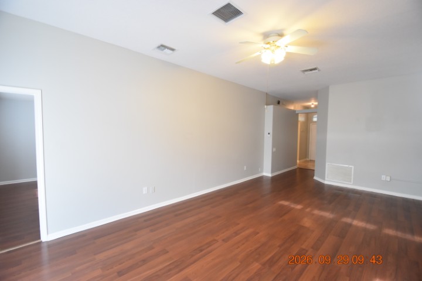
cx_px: 211
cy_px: 140
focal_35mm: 15
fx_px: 176
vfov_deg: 77.3
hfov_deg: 100.4
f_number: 3.5
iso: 1250
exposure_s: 1/60
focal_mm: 10
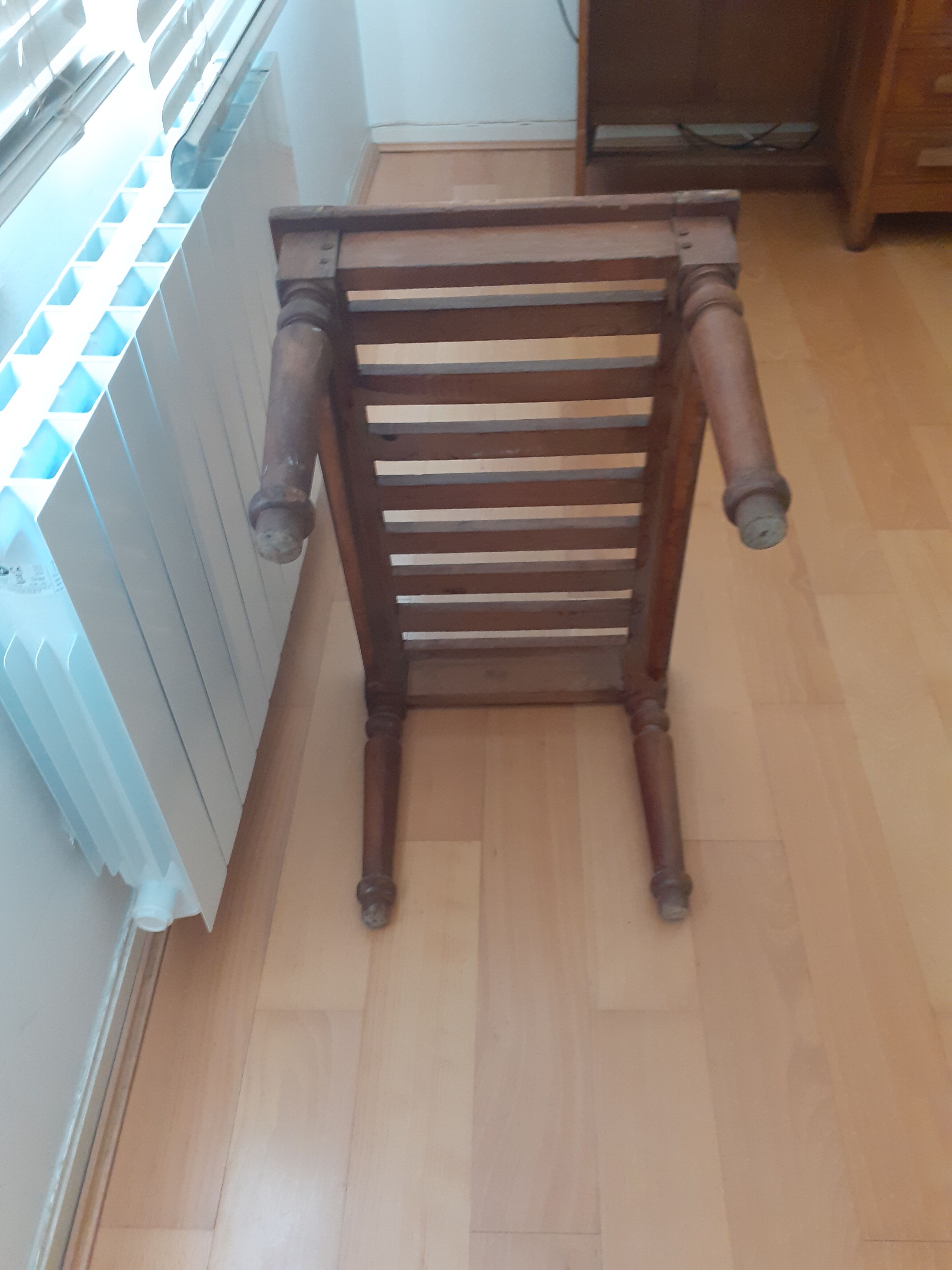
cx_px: 476
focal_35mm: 27
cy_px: 635
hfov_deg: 51.4
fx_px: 990
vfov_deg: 65.3
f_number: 1.9
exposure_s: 1/25
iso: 200
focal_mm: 3.6
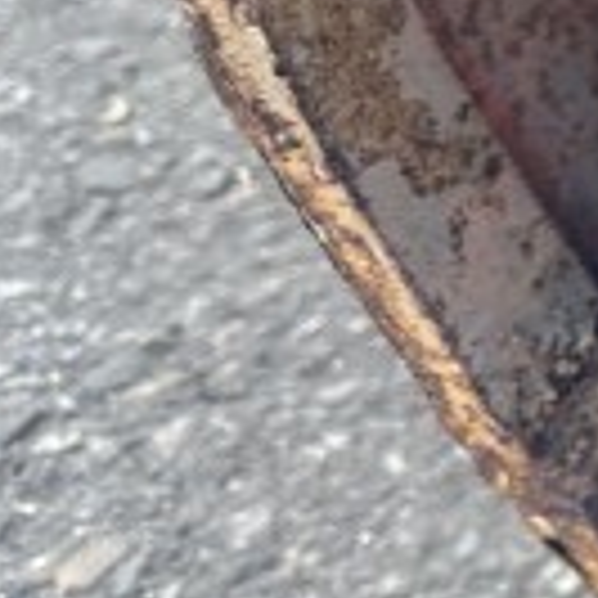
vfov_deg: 10.3
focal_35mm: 163
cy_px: -387
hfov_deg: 8.0
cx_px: 2167
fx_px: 3186
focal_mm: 6.86
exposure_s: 1/638
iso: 80
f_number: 1.78
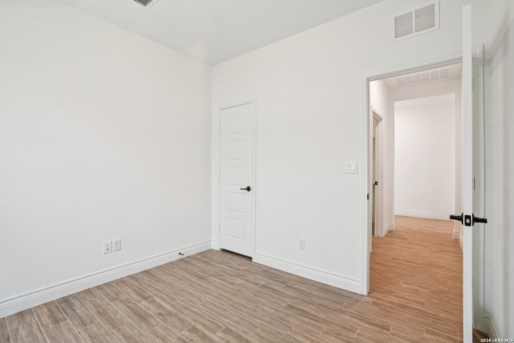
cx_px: 257
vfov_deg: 73.7
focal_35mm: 16
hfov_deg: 96.7
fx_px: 228
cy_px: 172
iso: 400
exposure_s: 1/15
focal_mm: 16
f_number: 8
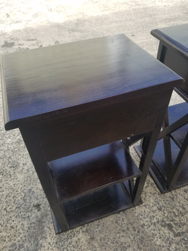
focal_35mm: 26
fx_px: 188
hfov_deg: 53.1
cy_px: 126
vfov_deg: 67.3
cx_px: 94
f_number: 1.7
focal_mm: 4.2
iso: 50
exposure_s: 1/610
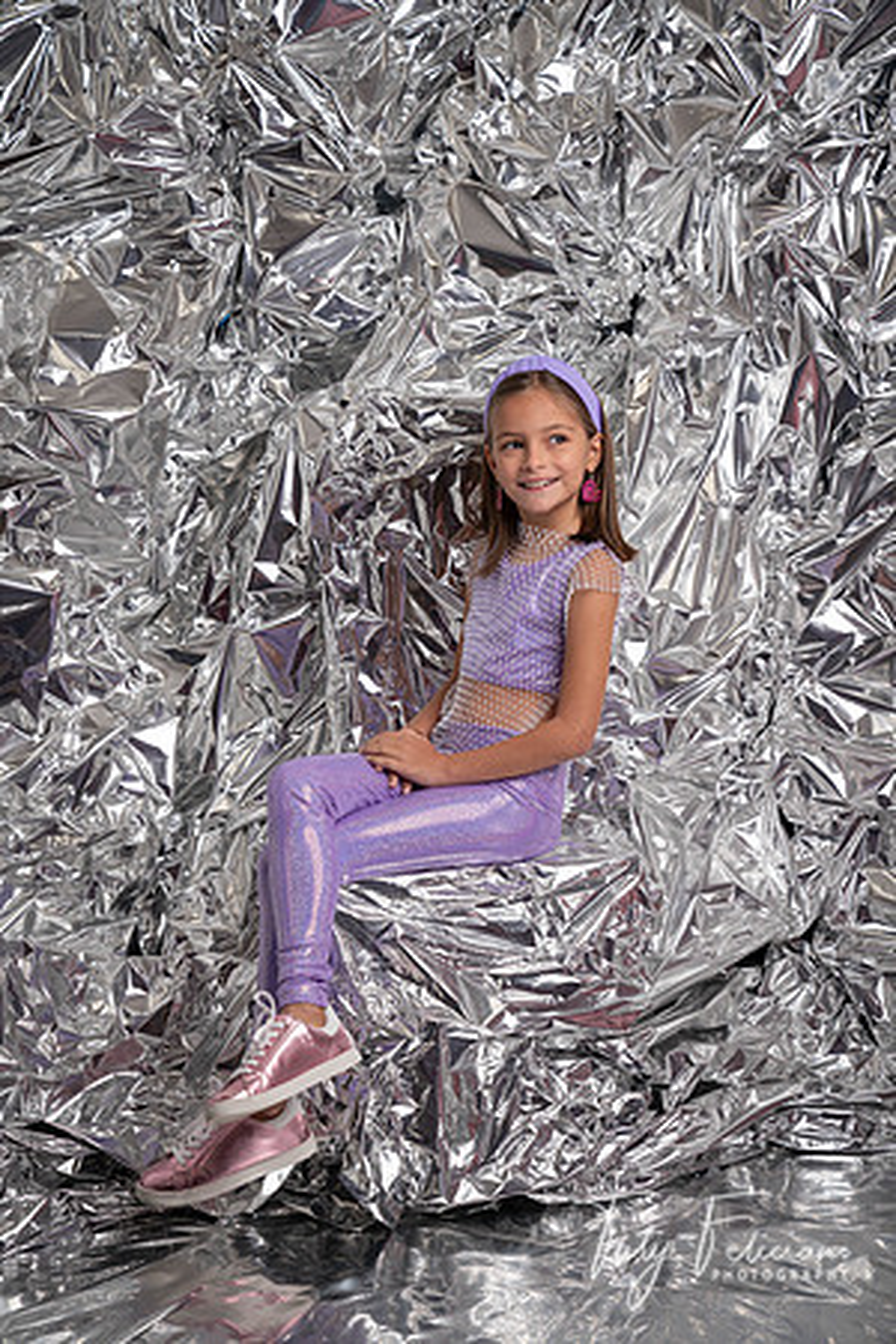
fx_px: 2202
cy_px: 672
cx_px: 448
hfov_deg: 23.0
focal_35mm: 59
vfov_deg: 33.9
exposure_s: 1/160
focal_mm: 59
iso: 160
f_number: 5.6
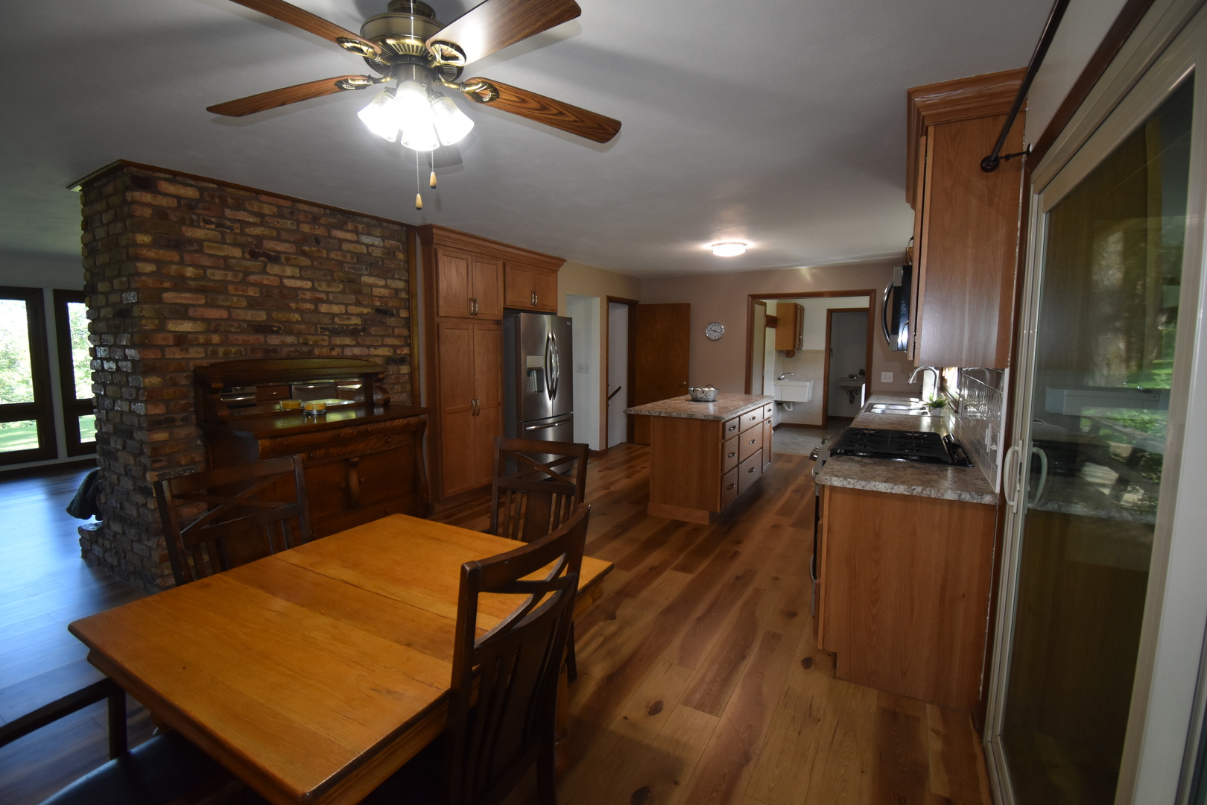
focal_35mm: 15
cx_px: 604
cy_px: 402
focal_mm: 10
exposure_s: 1/100
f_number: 5
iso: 800
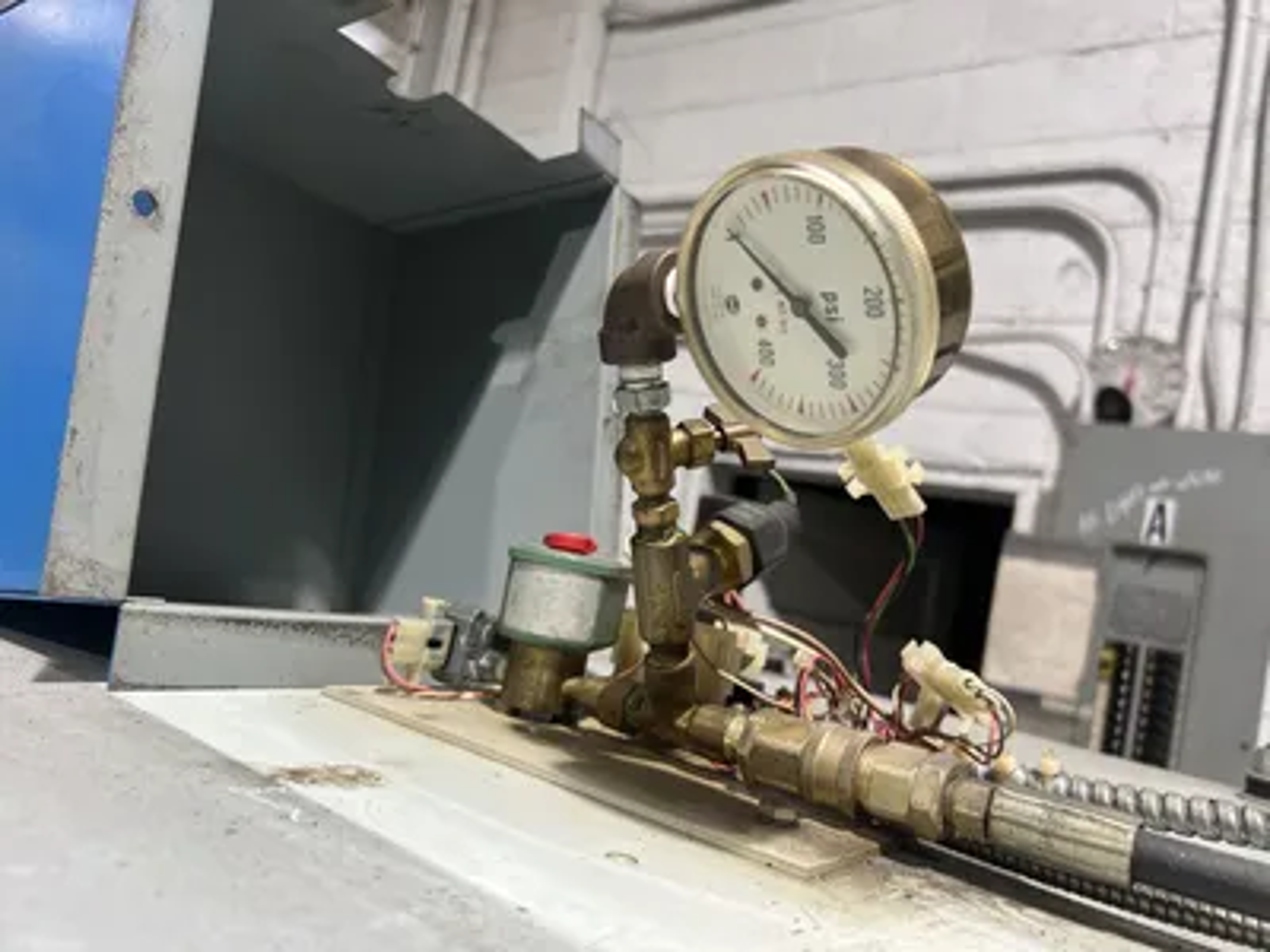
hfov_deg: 67.3
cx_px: 635
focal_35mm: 26
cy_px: 476
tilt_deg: +3.6
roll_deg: -11.0
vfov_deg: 53.1
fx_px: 954
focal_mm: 5.7
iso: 64
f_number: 1.5
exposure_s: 1/60
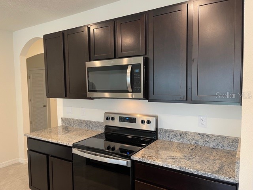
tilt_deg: -4.4
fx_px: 190
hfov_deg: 67.3
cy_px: 95
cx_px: 126
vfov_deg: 53.1
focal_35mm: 26
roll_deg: +0.8
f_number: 1.6
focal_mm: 5.1
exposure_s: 1/60
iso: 160
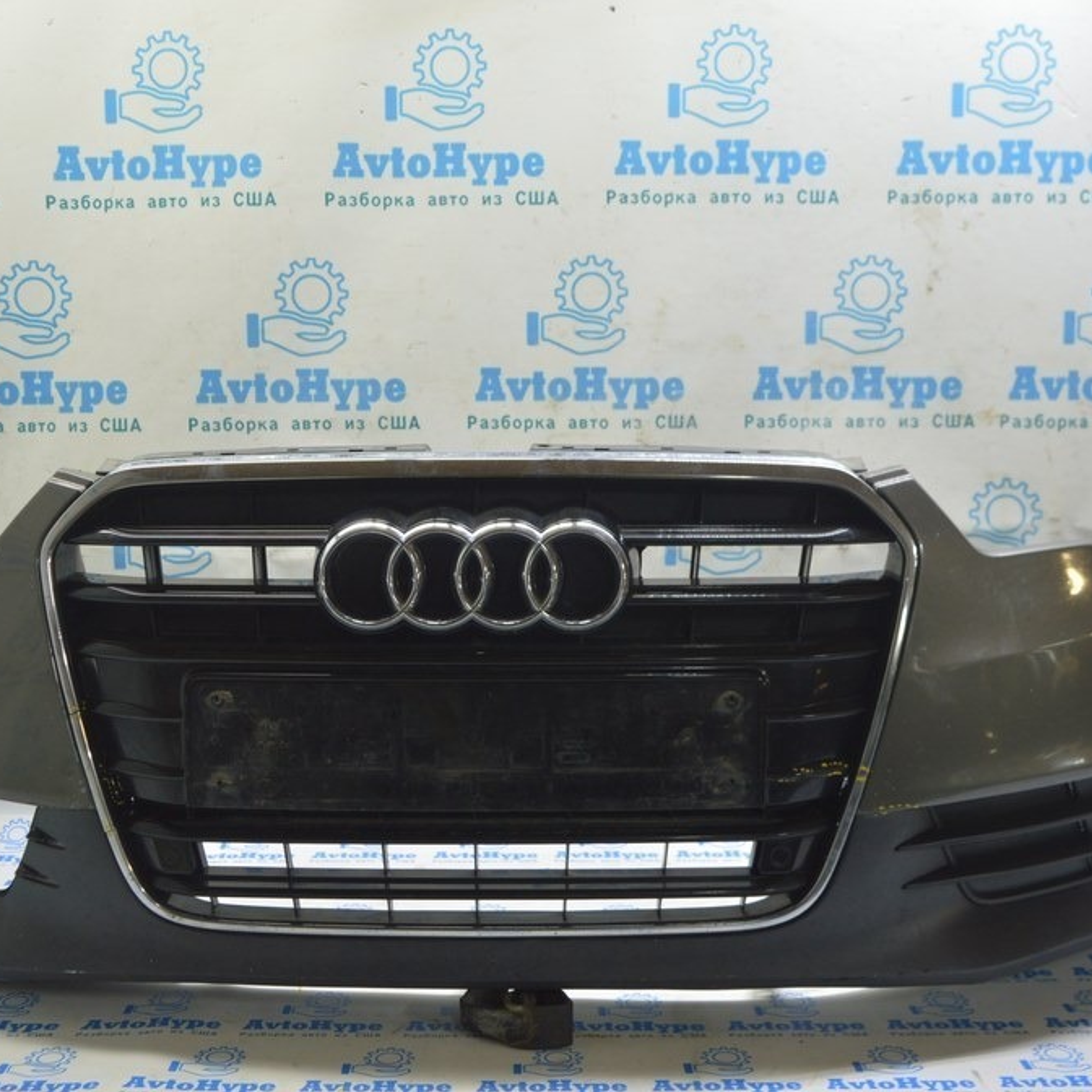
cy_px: 540
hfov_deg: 37.8
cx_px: 523
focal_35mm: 45
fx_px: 1593
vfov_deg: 37.8
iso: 400
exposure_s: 1/20
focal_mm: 23
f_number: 5.6
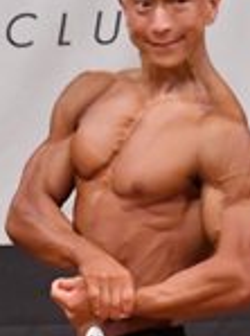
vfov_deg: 1.6
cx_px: -175
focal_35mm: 1279
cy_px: 379
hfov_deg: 1.2
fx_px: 12369
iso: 8000
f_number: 5.6
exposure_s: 1/400
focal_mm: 170
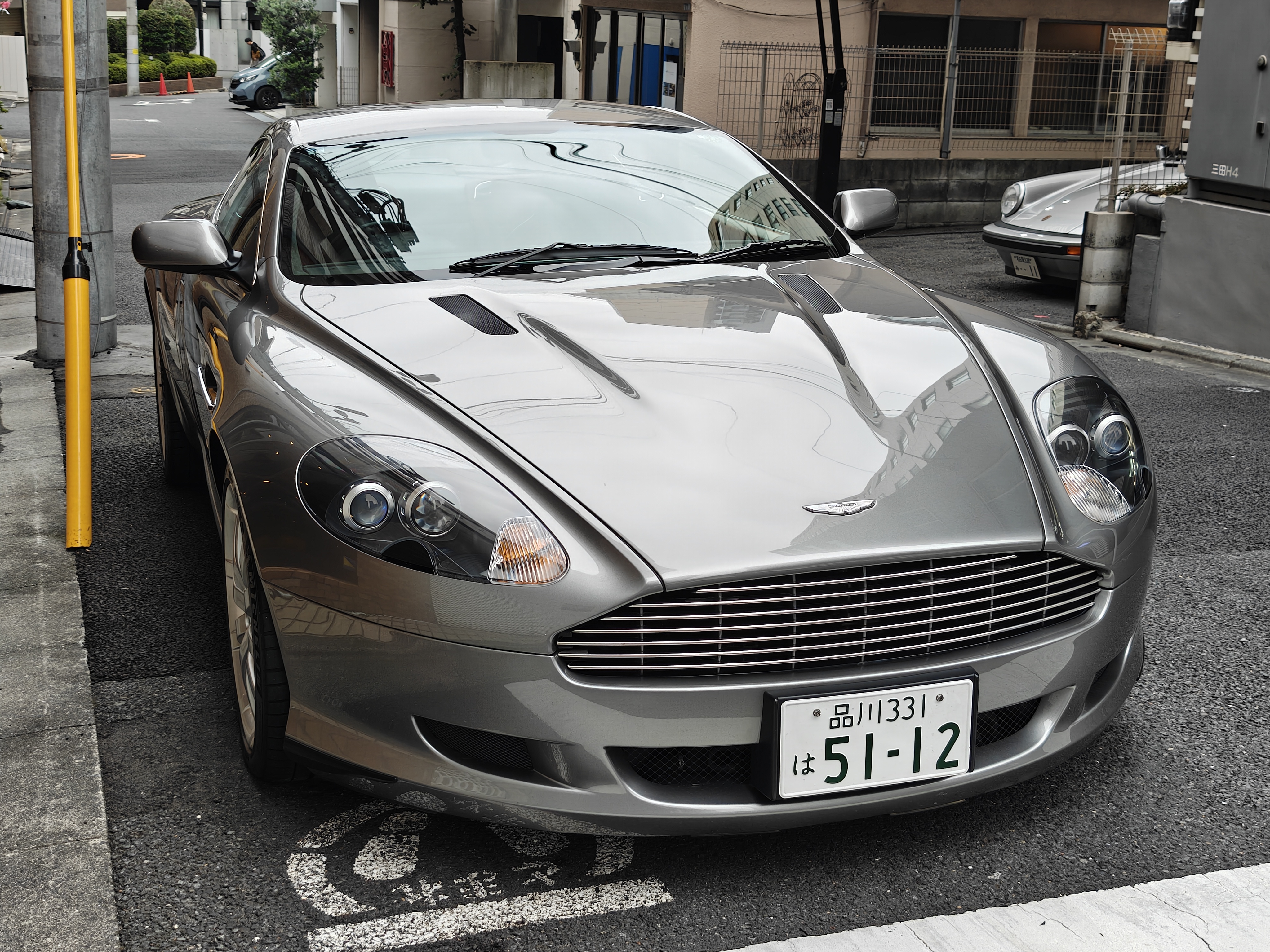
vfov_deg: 29.1
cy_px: 476
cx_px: 635
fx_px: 1834
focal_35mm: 50
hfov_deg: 38.2
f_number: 1.68
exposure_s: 1/109
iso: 50
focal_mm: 6.57
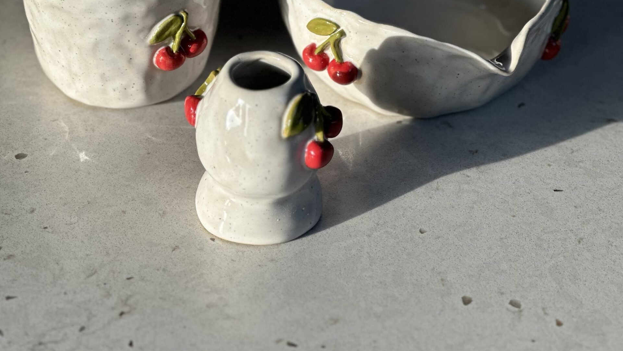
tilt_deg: -33.9
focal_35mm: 112
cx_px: 312
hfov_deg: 19.1
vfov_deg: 10.8
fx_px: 1850
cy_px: 69
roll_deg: -2.7
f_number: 2.8
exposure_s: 1/121
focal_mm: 9
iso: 25
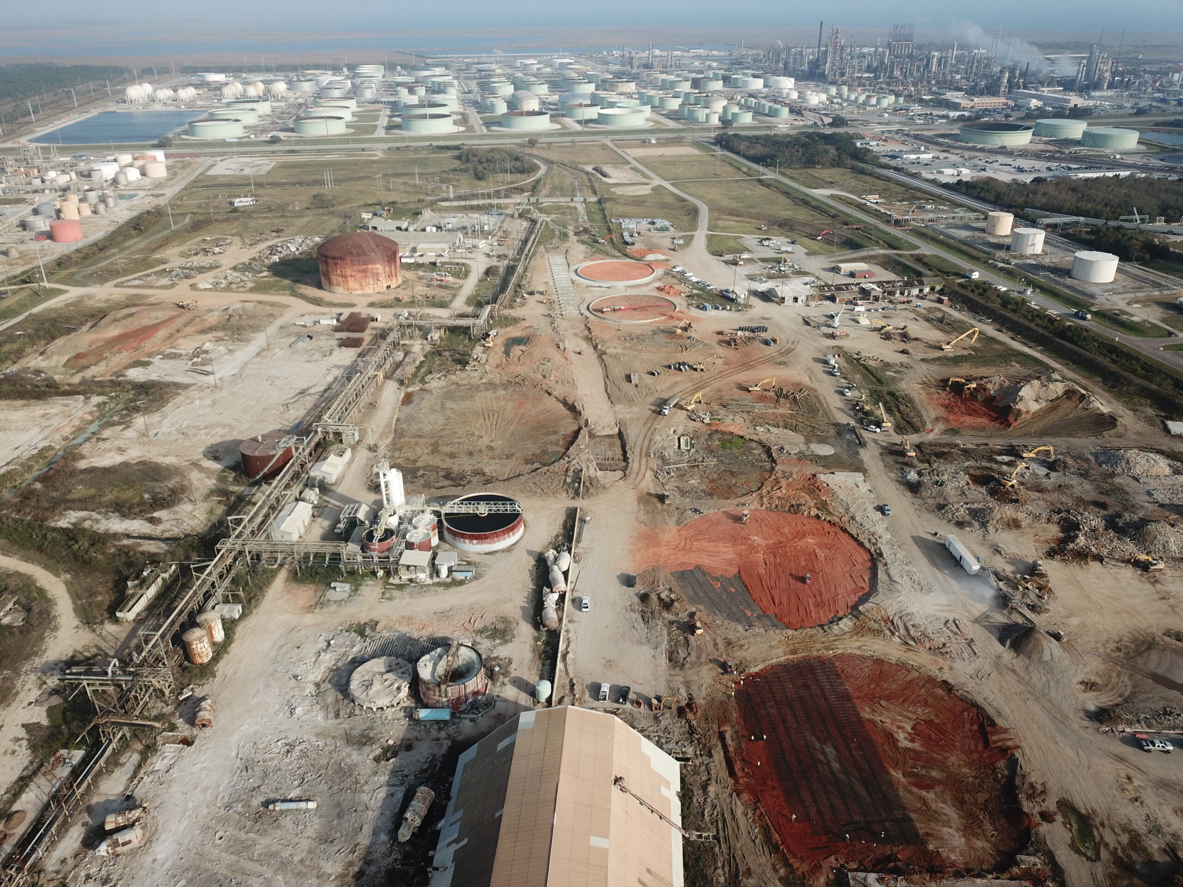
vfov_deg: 53.1
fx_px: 889
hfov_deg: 67.3
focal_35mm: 26
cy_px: 444
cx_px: 592
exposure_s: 1/1247
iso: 100
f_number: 2.2
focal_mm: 4.73
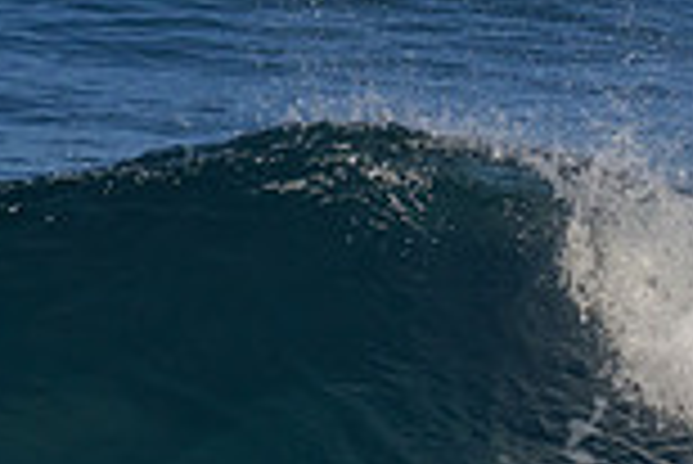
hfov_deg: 0.6
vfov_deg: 0.4
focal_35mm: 3340
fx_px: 64354
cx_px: 1009
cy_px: 348
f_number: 11
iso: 800
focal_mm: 650
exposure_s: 1/2000
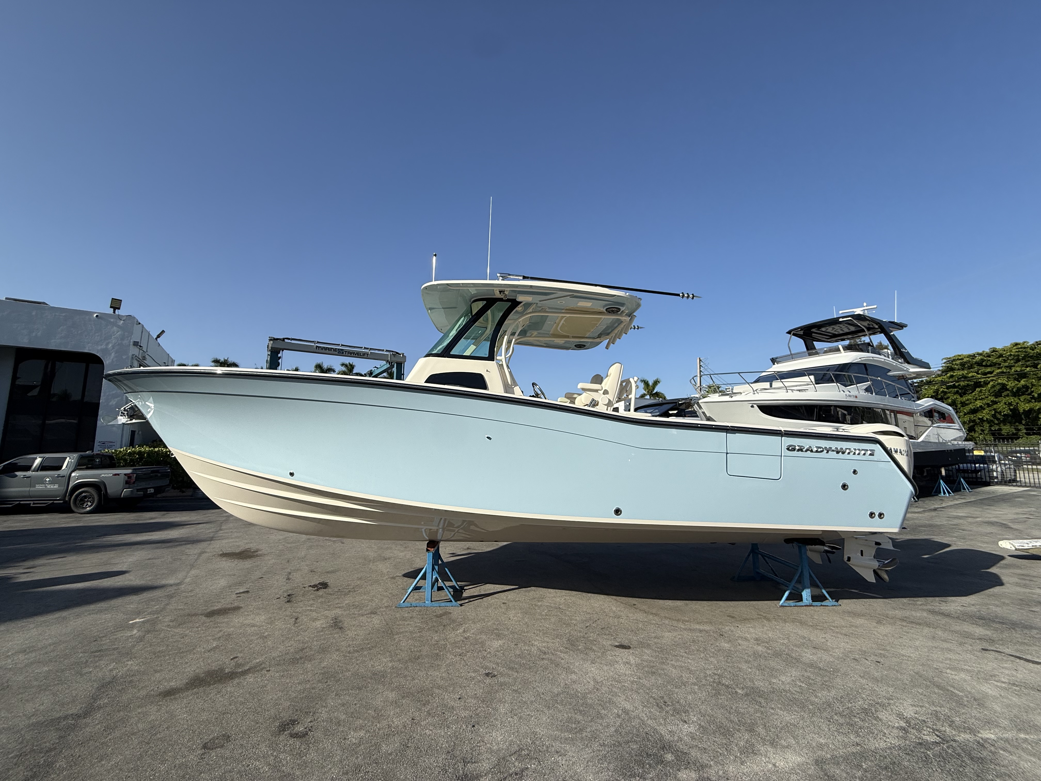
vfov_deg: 85.7
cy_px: 390
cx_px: 520
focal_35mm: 14
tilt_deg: +7.6
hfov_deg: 102.1
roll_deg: +0.4
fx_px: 421
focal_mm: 2.22
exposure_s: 1/3125
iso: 50
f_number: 2.2
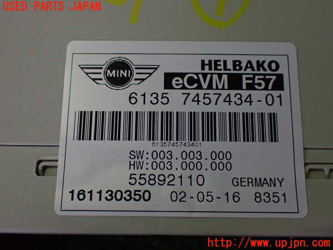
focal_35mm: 41
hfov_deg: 45.8
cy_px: 125
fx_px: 394
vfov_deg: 35.1
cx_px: 166
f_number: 2.8
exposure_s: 1/125
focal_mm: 7.31
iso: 800
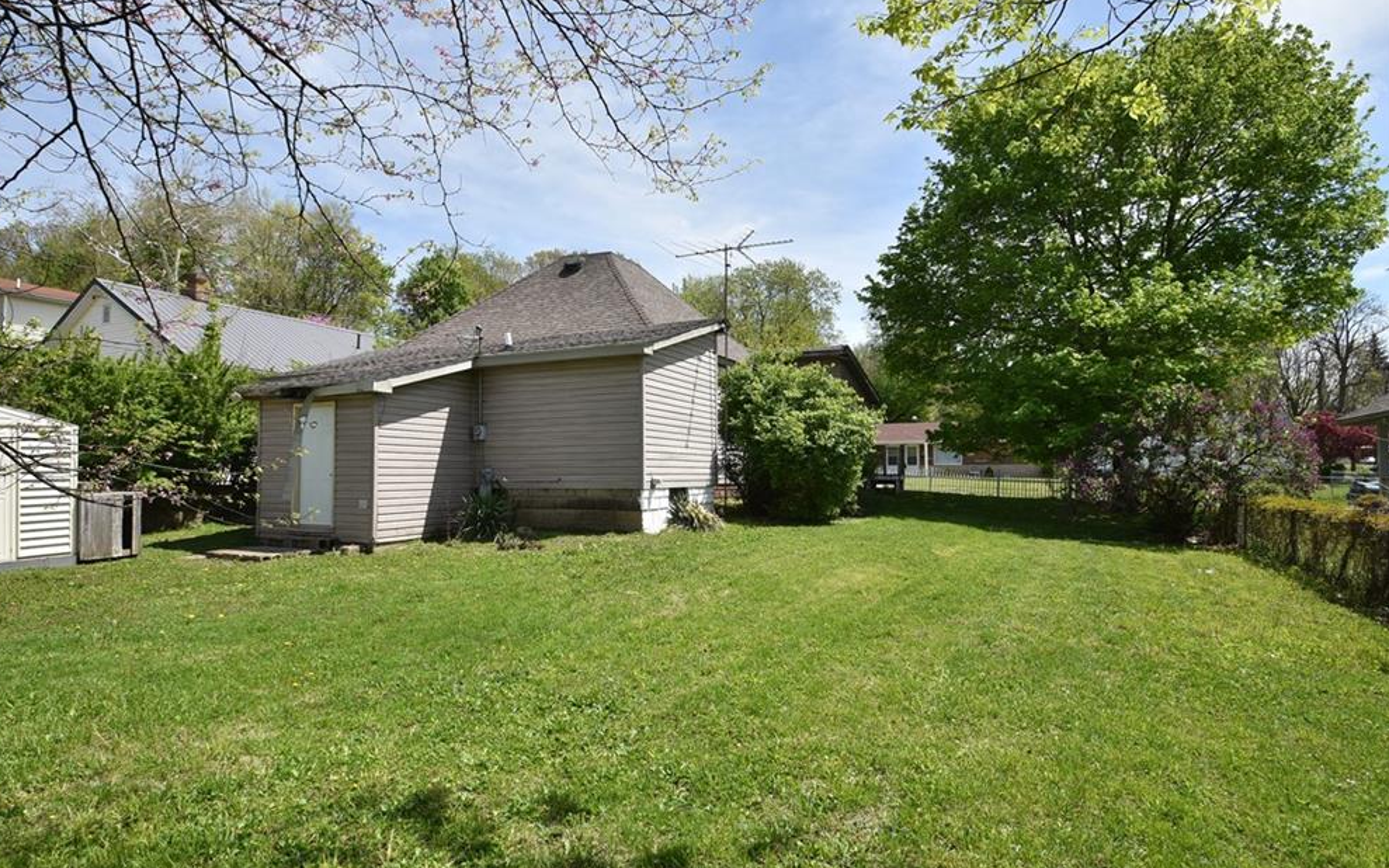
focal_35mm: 19
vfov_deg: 62.2
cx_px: 676
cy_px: 430
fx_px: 719
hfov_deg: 88.0
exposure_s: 1/500
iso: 200
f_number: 8
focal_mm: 12
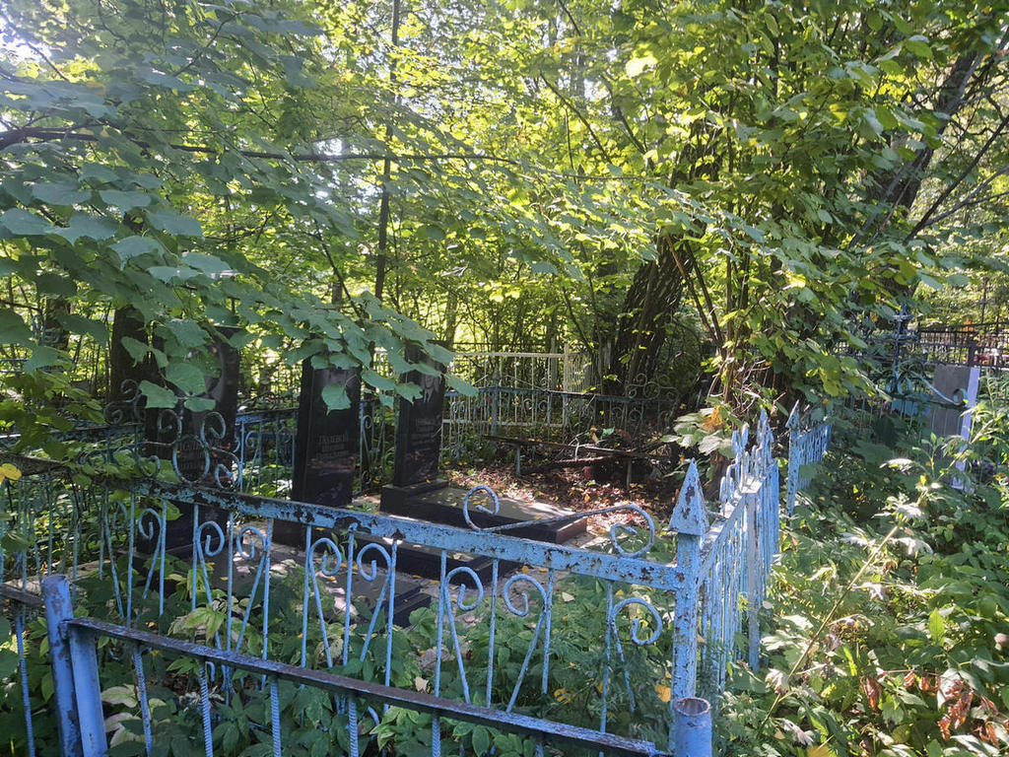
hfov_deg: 67.3
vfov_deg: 53.1
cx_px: 504
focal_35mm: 26
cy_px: 378
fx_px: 758
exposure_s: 1/100
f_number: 1.7
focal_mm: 4.32
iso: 64
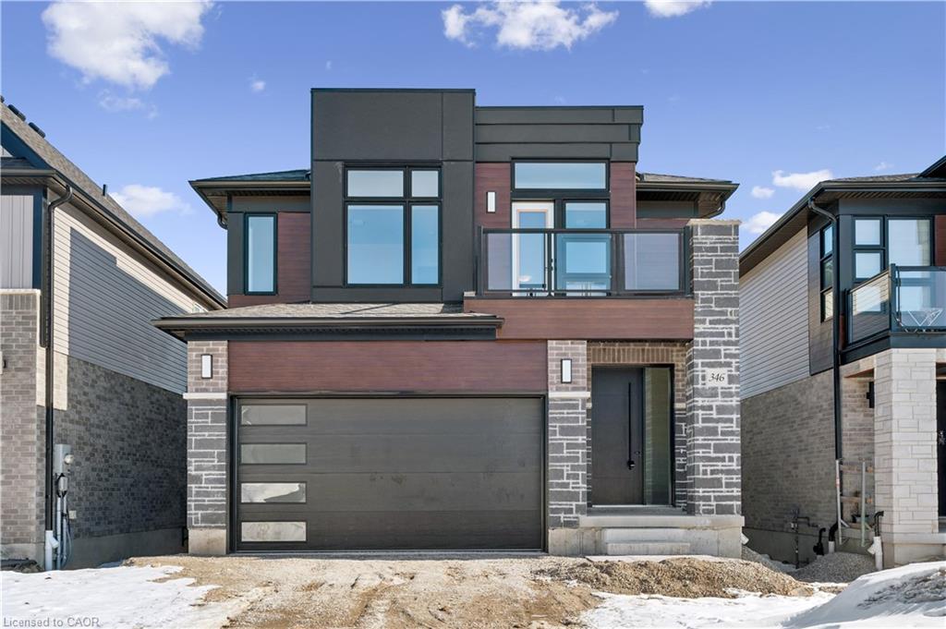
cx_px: 473
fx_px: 788
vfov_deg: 43.5
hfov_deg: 62.0
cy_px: 314
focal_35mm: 30
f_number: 16
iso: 200
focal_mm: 30
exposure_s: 1/125
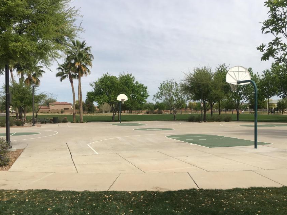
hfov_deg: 52.4
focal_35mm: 35
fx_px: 290
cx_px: 164
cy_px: 115
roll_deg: +2.2
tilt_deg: -1.0
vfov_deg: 40.7
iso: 25
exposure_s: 1/2262
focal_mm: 4.15
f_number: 2.2
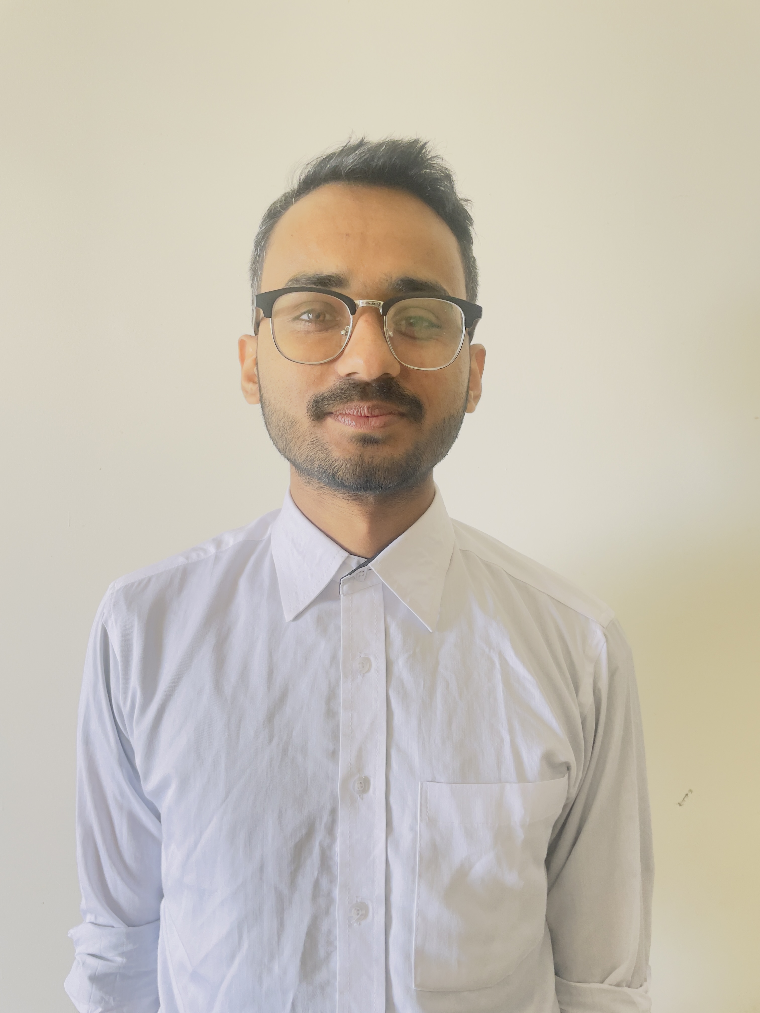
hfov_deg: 53.1
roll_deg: -0.3
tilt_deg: -1.9
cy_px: 506
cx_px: 380
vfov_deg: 67.3
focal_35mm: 26
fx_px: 761
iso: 125
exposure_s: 1/121
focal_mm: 4.2
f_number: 1.6
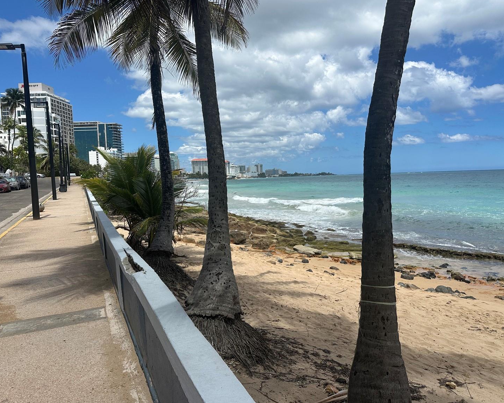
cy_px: 202
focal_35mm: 26
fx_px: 388
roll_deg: +1.2
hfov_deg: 65.9
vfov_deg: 54.9
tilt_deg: -4.1
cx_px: 271
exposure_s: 1/7576
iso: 80
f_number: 1.78
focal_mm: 6.86
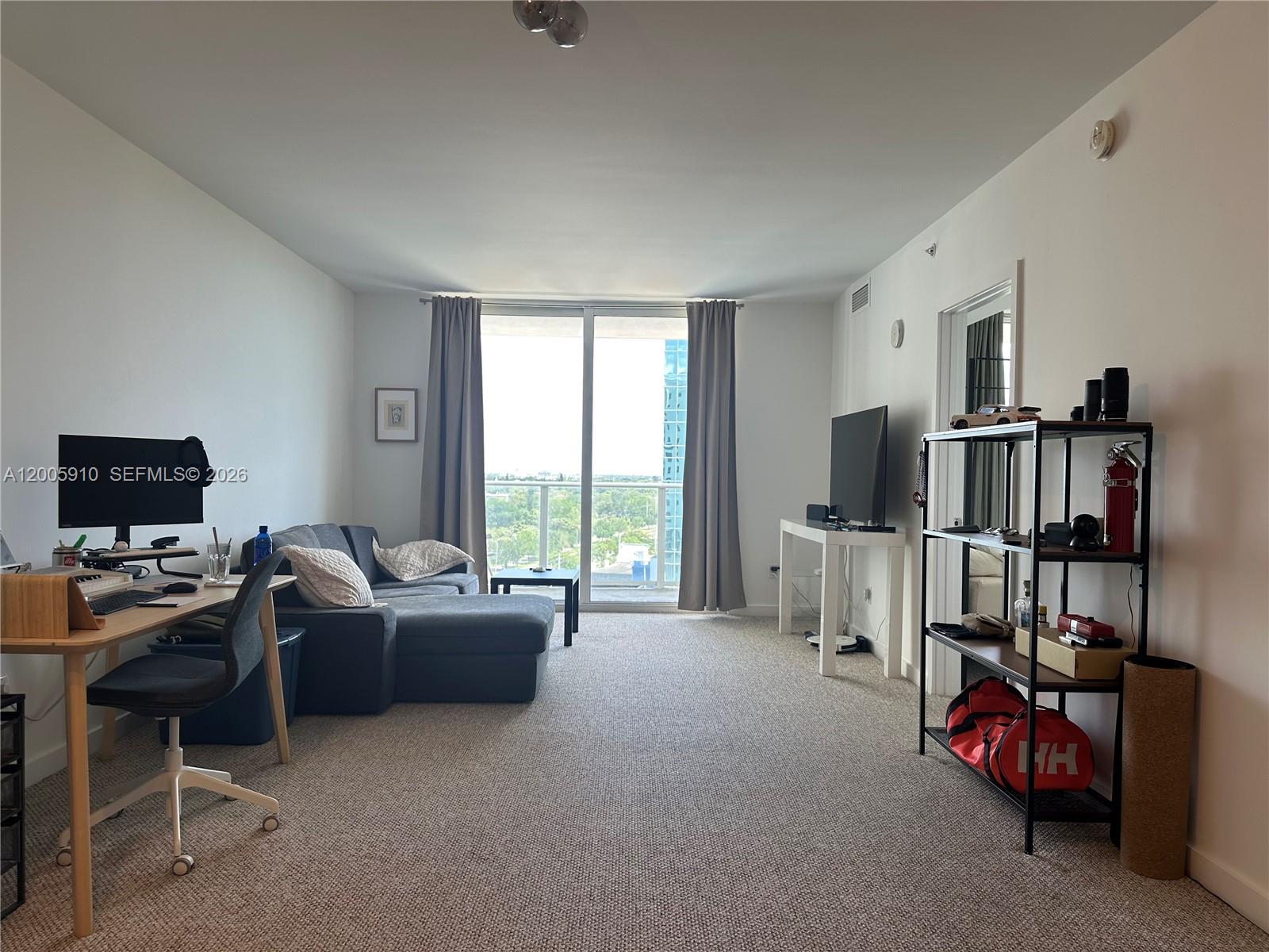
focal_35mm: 24
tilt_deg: -0.4
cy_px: 476
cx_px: 634
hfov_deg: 71.6
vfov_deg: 56.8
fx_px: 880
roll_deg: -0.4
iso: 64
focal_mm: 6.86
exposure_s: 1/120
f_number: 1.78
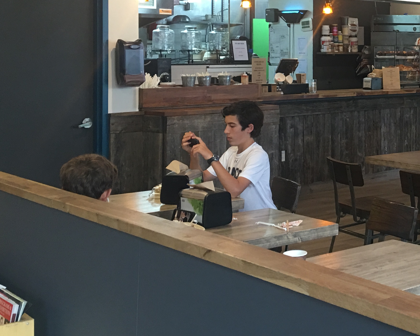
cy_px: 62
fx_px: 808
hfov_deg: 27.2
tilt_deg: +0.1
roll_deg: -0.4
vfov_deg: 23.1
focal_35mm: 65
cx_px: 436
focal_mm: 4.15
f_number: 2.2
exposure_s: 1/15
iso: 50
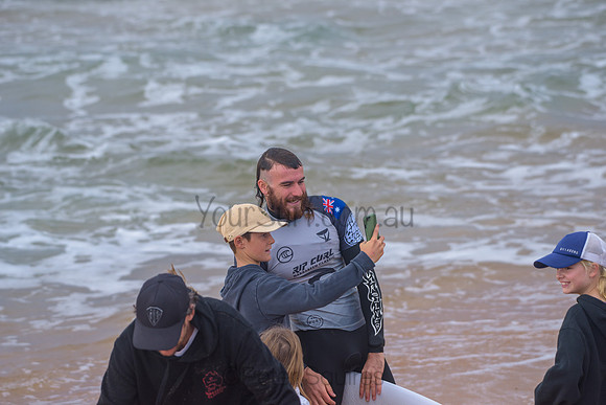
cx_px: 303
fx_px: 3416
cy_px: 202
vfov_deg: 6.8
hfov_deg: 10.1
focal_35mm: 203
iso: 320
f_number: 5.6
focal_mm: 200
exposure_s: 1/800
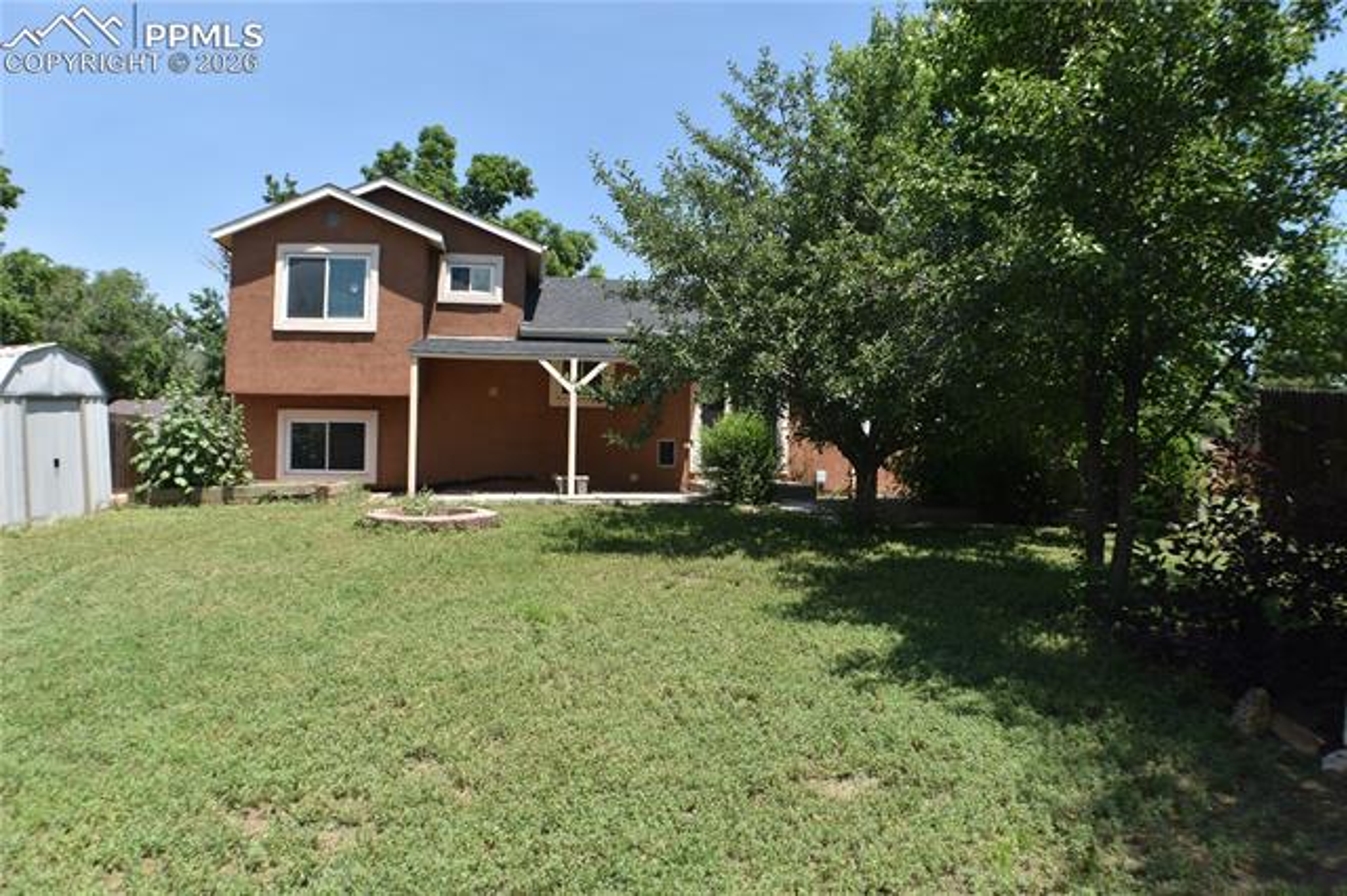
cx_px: 674
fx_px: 1290
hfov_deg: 55.1
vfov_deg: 38.3
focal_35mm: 34
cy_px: 448
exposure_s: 1/200
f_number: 7.1
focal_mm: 23
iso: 100
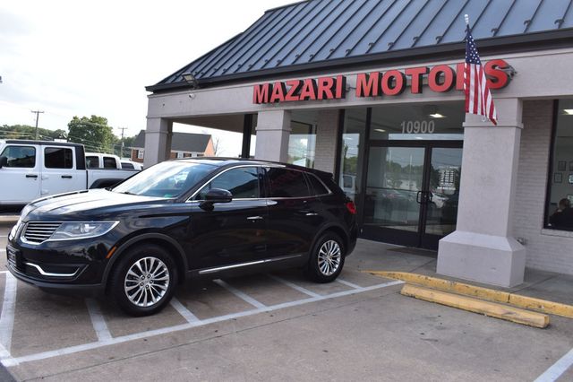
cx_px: 286
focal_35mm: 30
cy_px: 191
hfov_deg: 62.0
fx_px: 477
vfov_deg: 43.6
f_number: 10
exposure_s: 1/320
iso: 400
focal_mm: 20
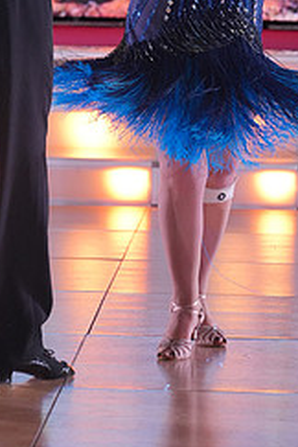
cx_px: 120
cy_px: -70
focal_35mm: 229
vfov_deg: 8.9
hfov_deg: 6.0
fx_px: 2843
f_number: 4
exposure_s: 1/400
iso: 1600
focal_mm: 96
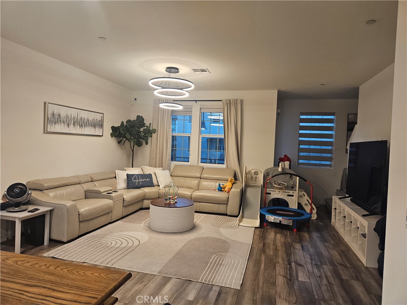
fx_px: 270
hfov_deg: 73.9
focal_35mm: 23
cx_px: 204
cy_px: 152
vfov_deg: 58.9
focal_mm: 5.4
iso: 320
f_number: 1.8
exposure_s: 1/120
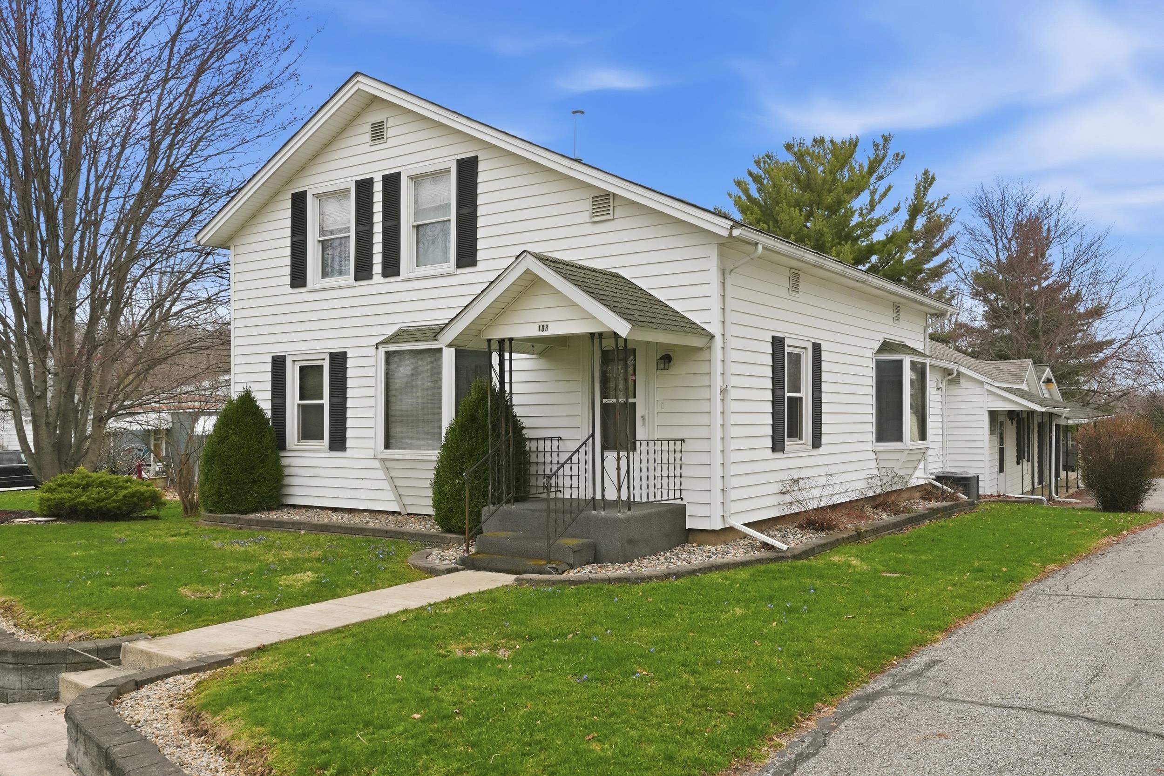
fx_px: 921
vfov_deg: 45.7
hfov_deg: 64.6
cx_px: 582
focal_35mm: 28
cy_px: 388
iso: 800
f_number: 9
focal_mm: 19
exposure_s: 1/800
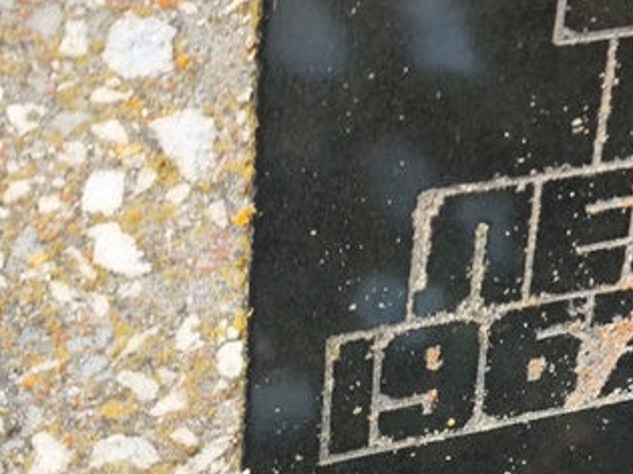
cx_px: 769
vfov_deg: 11.6
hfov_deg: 15.0
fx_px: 2321
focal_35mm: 127
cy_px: 54
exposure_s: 1/60
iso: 100
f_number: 1.7
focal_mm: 4.71
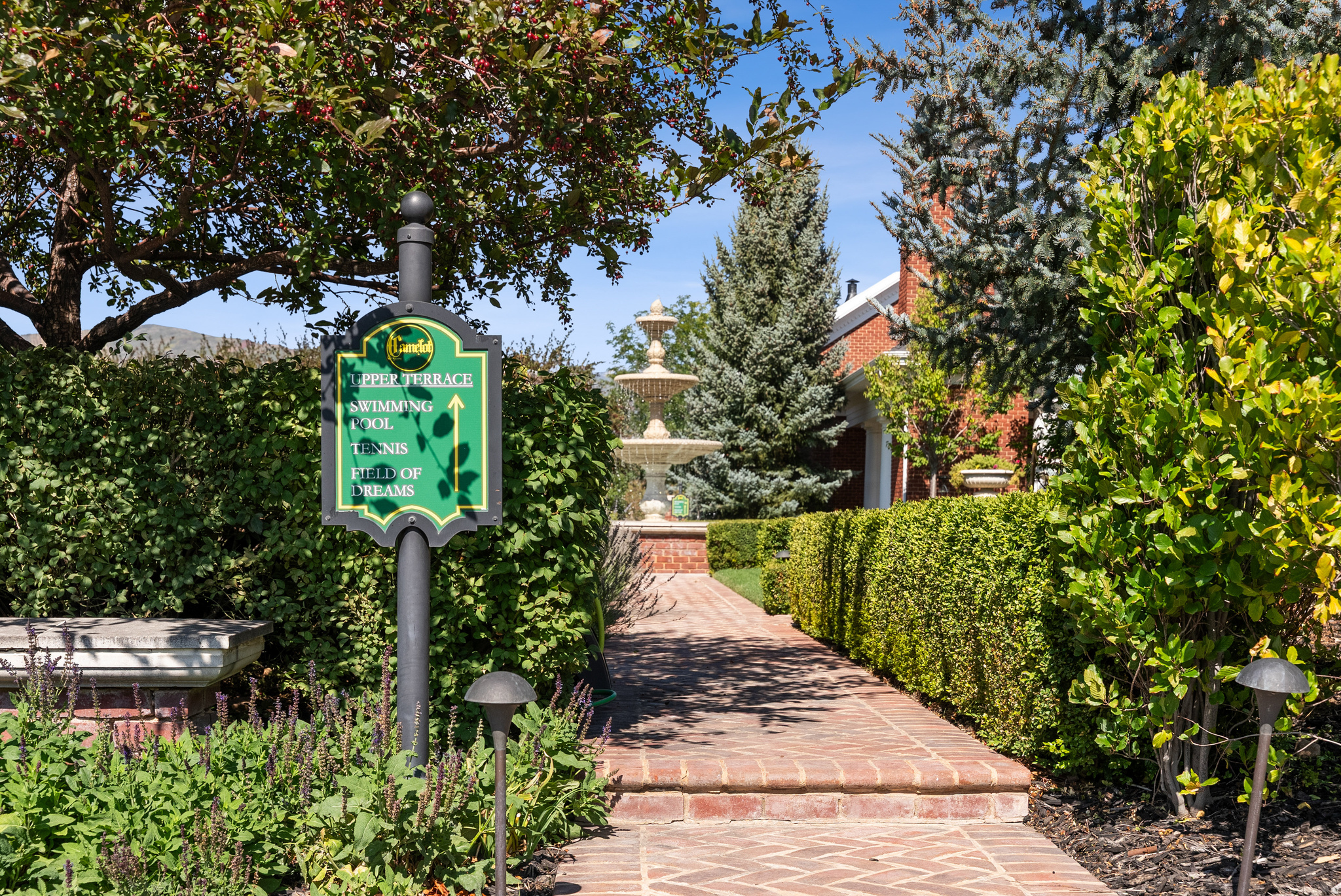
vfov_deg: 29.2
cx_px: 670
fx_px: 1718
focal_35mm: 46
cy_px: 448
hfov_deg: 42.6
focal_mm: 46.1
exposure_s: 1/1250
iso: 640
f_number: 6.3
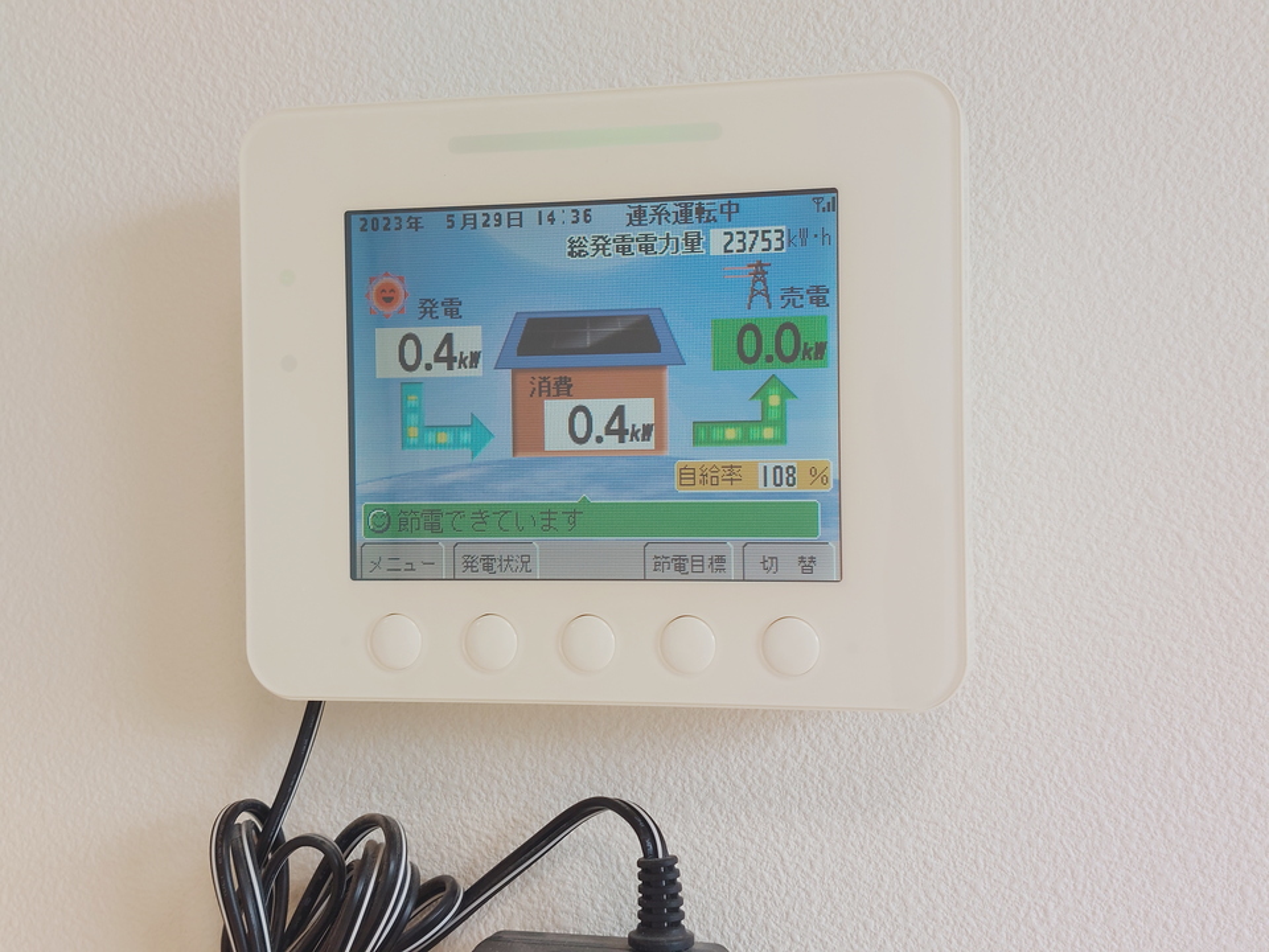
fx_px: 880
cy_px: 476
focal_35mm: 24
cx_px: 634
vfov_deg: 56.8
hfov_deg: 71.6
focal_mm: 5.23
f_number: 1.8
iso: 40
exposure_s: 1/60
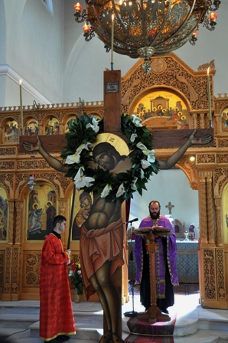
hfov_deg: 33.0
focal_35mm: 40
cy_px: 172
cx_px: 114
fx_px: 385
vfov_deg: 48.0
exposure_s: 1/20
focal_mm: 27
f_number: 4
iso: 1000
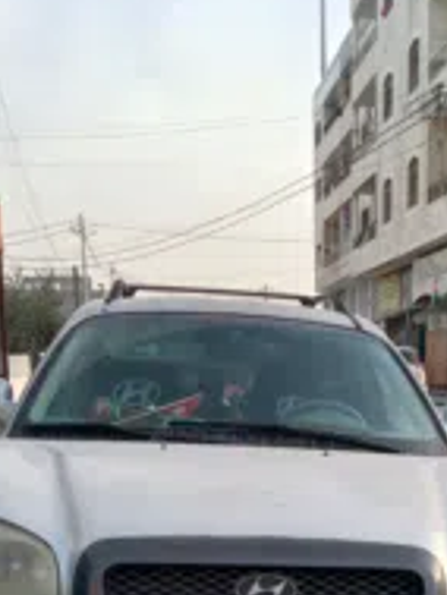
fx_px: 946
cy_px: 532
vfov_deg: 33.2
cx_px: 293
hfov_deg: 26.5
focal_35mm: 55
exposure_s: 1/210
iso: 102
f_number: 1.85
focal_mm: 3.64
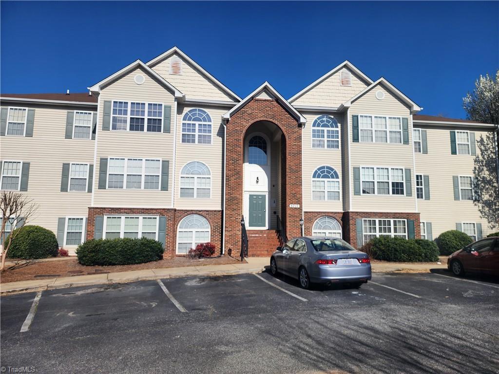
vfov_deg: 58.9
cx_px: 250
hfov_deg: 73.9
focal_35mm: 23
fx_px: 332
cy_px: 187
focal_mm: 6.4
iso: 12
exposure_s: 1/2116
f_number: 1.8
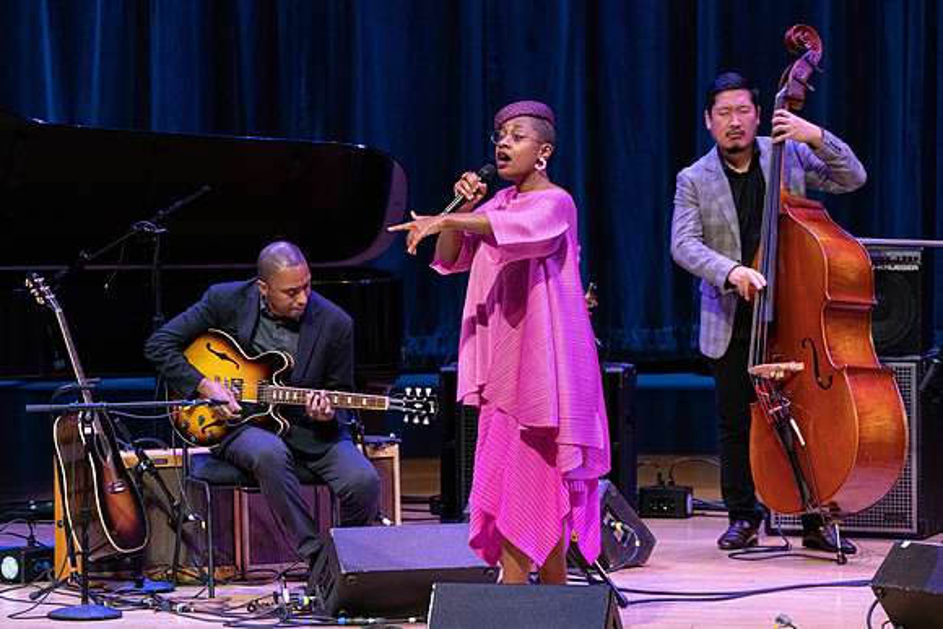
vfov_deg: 4.0
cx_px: 381
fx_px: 8990
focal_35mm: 343
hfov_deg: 6.0
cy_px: 331
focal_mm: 288
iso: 4000
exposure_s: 1/320
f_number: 8
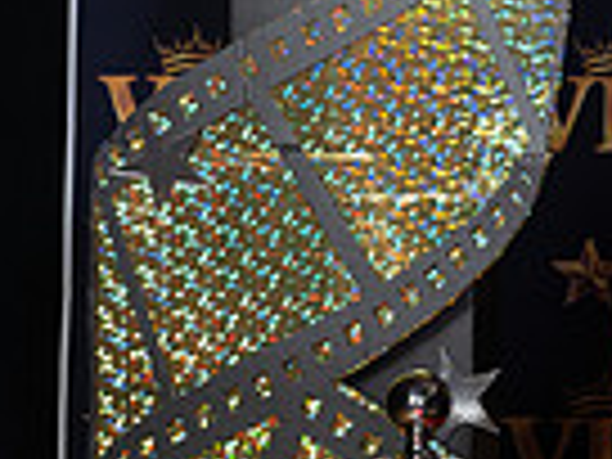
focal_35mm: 188
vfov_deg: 7.9
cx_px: 1112
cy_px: 92
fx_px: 3324
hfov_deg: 9.9
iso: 400
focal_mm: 46
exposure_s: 1/125
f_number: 8
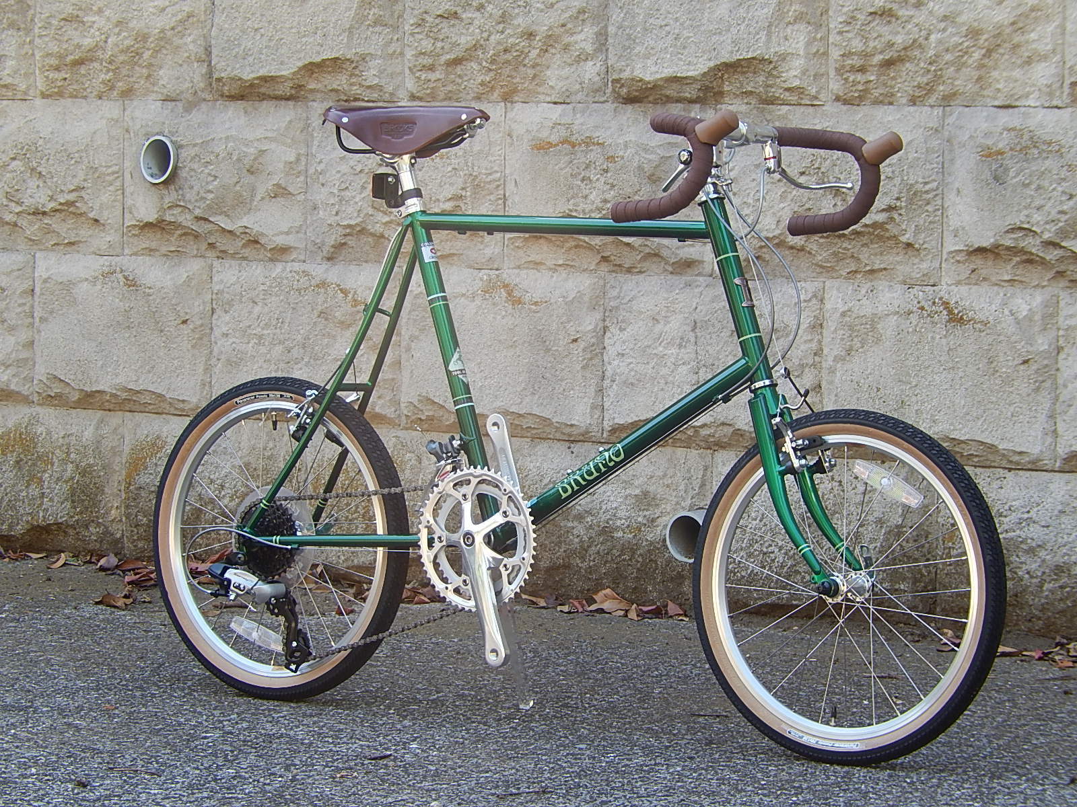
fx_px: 4169
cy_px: 404
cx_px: 538
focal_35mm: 134
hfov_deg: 14.7
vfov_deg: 11.1
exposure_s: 1/40
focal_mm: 24.1
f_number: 5.6
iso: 125
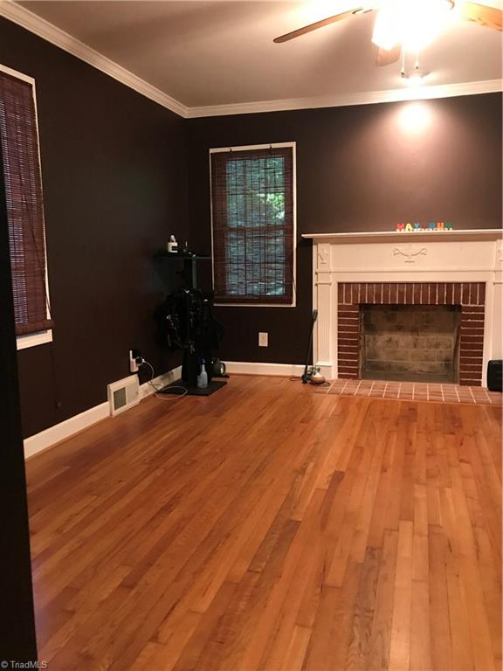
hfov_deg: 49.7
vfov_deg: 63.4
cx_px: 252
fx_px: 542
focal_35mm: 28
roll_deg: +1.6
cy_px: 336
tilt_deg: -7.4
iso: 100
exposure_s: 1/7
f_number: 1.8
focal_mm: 3.99
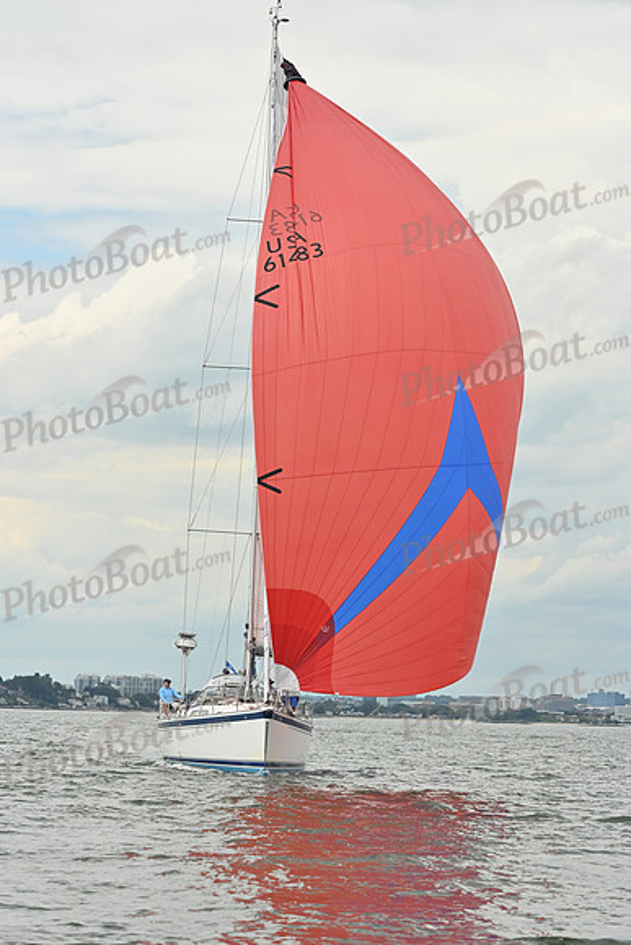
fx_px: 2496
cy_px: 472
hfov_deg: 14.4
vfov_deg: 21.5
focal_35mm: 95
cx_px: 316
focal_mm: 95
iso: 320
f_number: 6.3
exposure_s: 1/1250
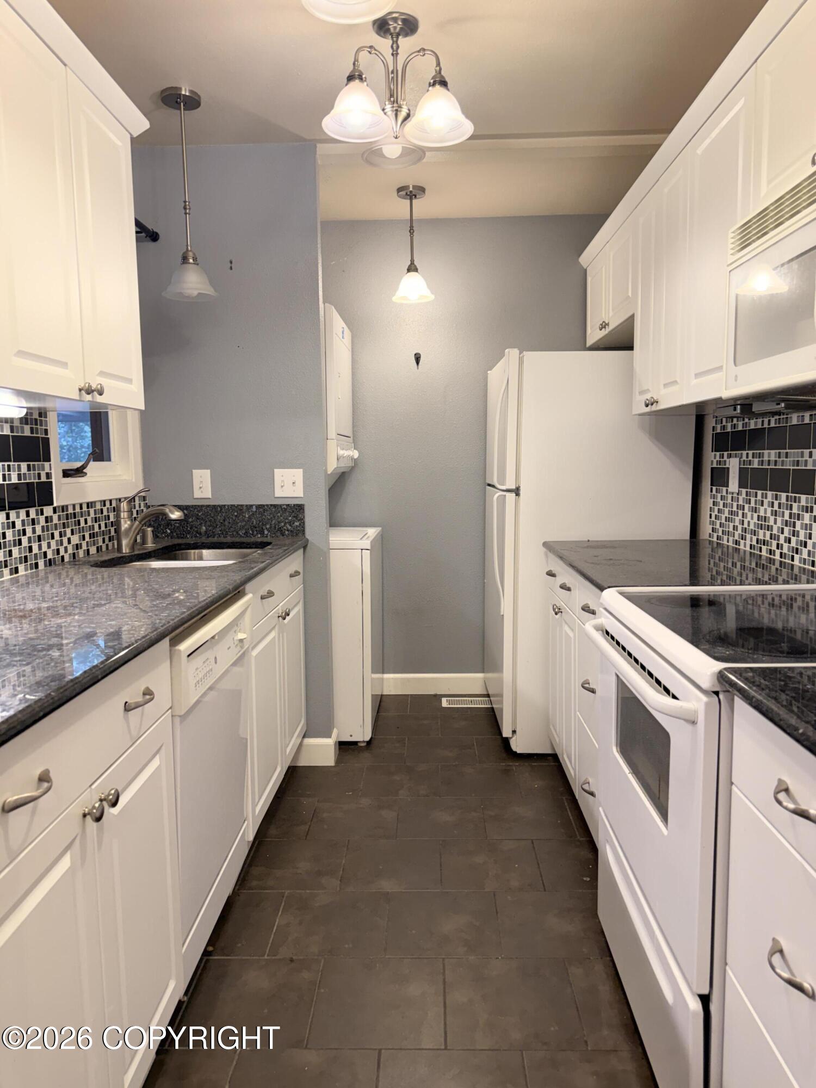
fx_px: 754
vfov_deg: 71.6
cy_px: 544
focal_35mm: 24
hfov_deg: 56.8
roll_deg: +0.3
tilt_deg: -5.8
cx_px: 408
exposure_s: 1/60
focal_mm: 6.76
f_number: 1.78
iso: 200
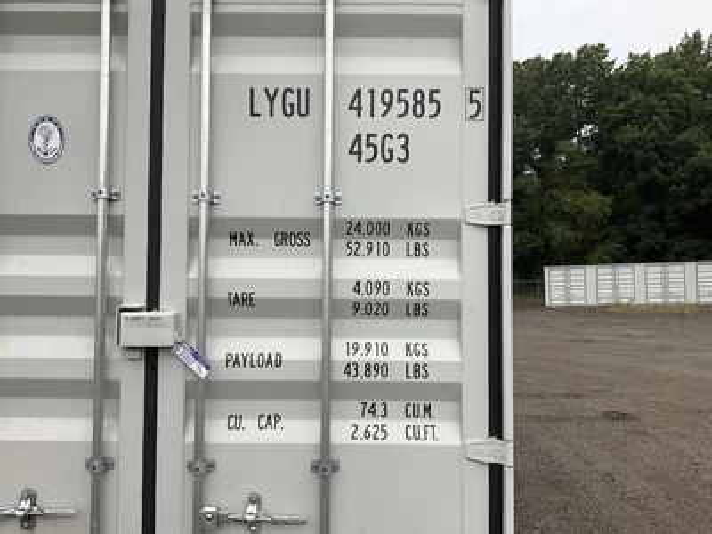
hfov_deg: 61.7
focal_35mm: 29
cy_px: 267
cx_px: 356
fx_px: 596
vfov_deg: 48.2
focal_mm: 3
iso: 20
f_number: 1.8
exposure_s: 1/232
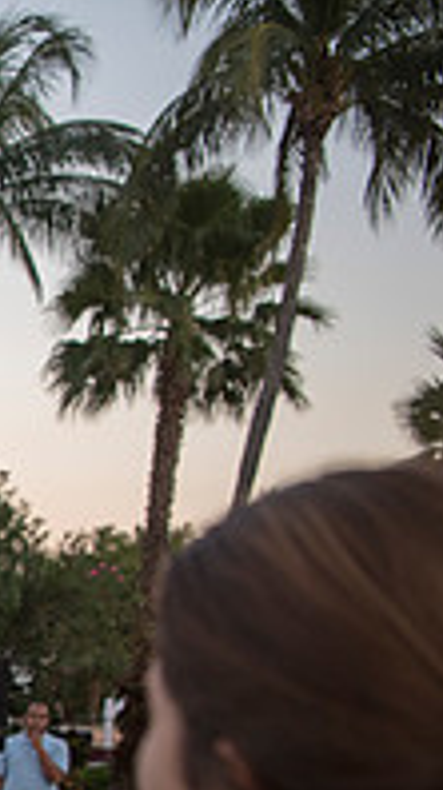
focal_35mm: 92
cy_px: 768
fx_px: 1926
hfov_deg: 11.0
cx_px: -635
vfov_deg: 22.4
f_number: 3.2
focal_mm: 30
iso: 1000
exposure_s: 1/500
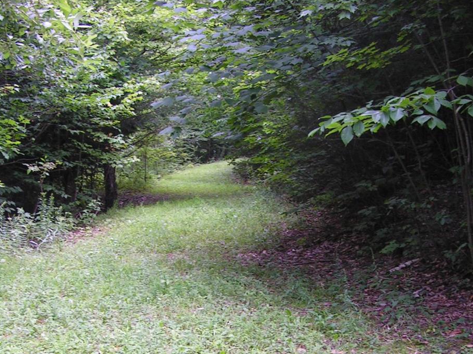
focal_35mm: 63
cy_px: 280
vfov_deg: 23.0
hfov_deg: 30.7
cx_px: 215
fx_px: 861
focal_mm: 6.3
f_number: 3.5
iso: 50
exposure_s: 1/40
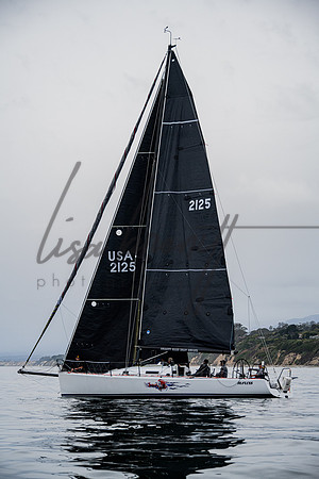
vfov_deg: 22.9
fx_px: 1183
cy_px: 240
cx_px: 160
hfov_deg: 15.4
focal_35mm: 89
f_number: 6.3
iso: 800
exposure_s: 1/3200
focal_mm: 89
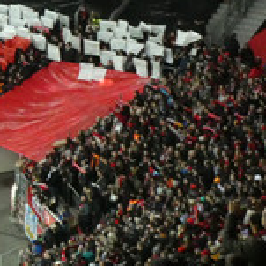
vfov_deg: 9.2
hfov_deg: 8.9
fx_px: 1626
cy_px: -72
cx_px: -245
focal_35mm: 187
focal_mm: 9
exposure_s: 1/80
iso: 800
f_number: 4.1
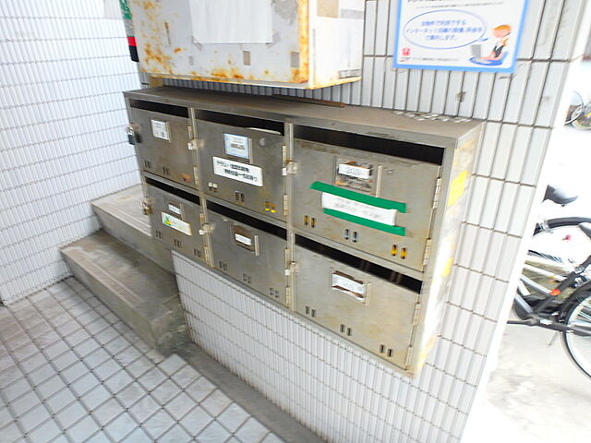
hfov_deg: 79.0
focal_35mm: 21
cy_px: 222
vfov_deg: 63.4
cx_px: 296
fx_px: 359
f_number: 3.5
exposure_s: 1/30
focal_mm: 3.7
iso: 200
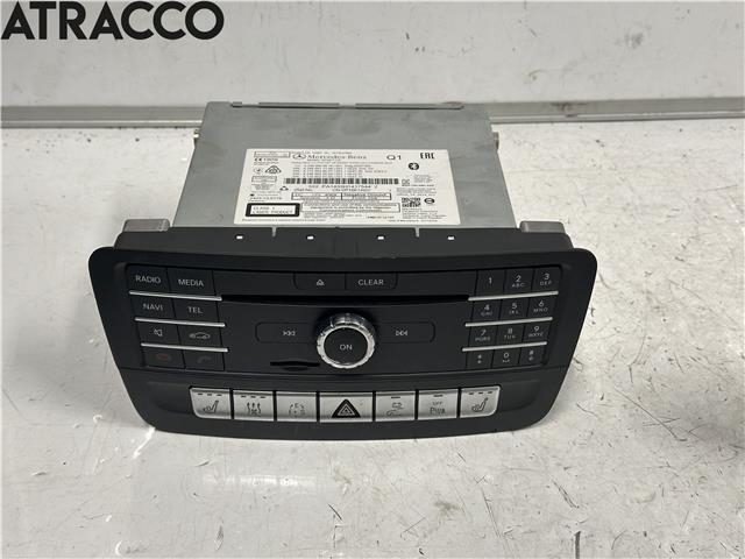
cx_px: 372
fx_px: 1033
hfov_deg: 39.7
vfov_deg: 30.3
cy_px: 280
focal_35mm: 48
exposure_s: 1/50
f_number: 1.78
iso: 100
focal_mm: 6.86
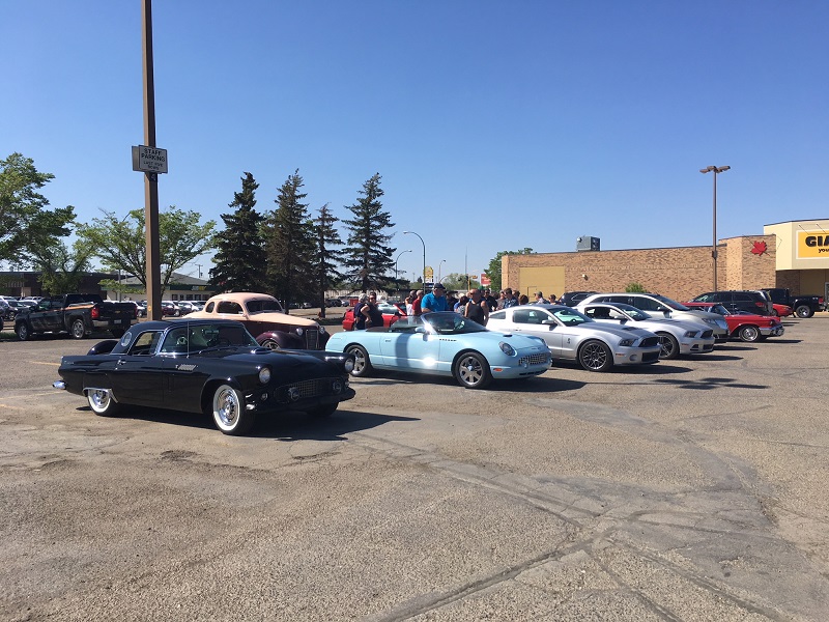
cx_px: 414
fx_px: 695
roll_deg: -0.4
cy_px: 311
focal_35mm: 29
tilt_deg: +1.5
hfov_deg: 61.7
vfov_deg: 48.2
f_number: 2.2
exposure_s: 1/1789
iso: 25
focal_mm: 4.15
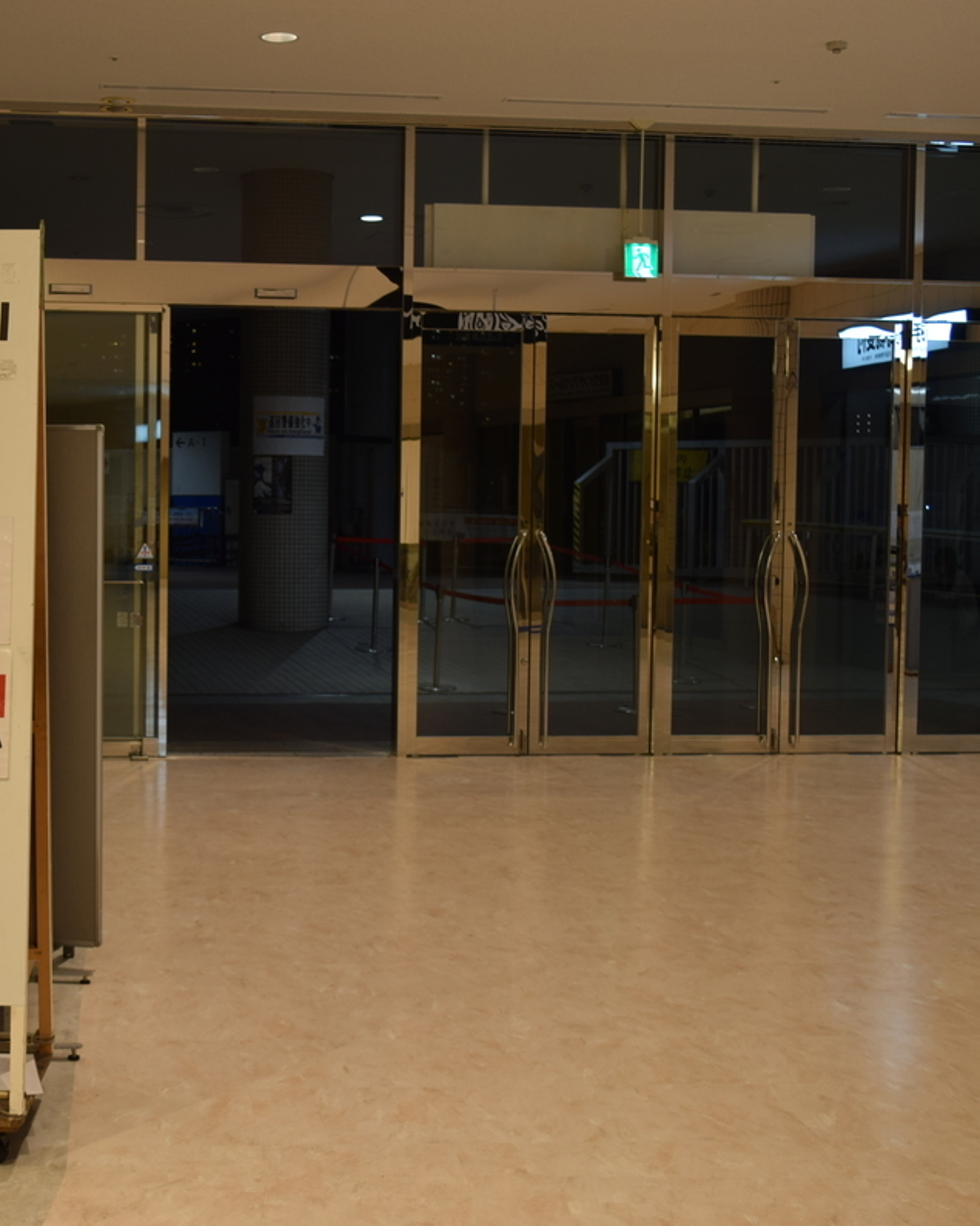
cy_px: 616
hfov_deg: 29.1
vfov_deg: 36.7
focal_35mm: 51
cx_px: 213
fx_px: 1850
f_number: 5.6
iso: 100
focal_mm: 24
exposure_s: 1/25
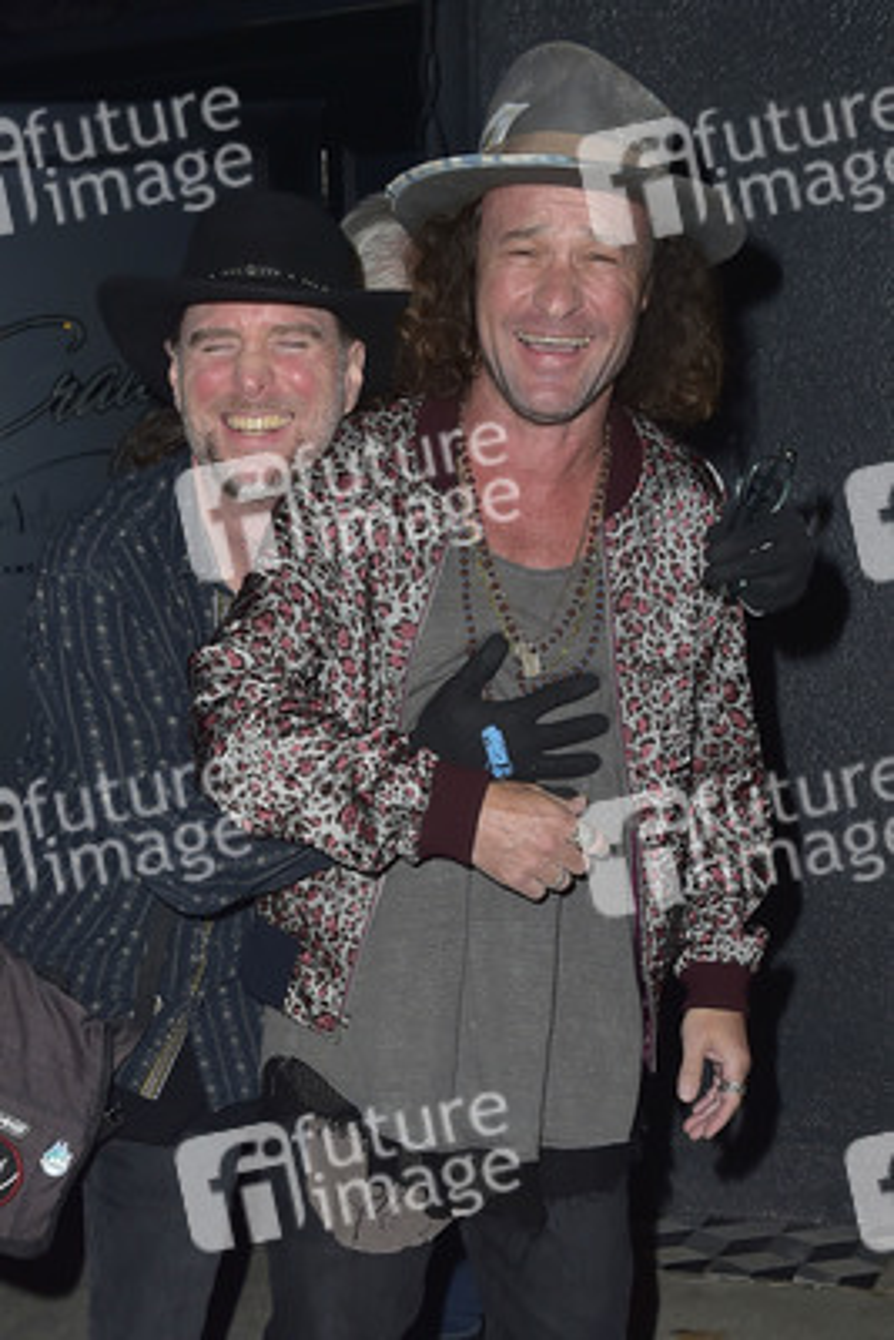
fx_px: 1191
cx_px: 447
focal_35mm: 32
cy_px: 670
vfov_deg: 58.7
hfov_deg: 41.1
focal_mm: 32
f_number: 6.3
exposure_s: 1/250
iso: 400
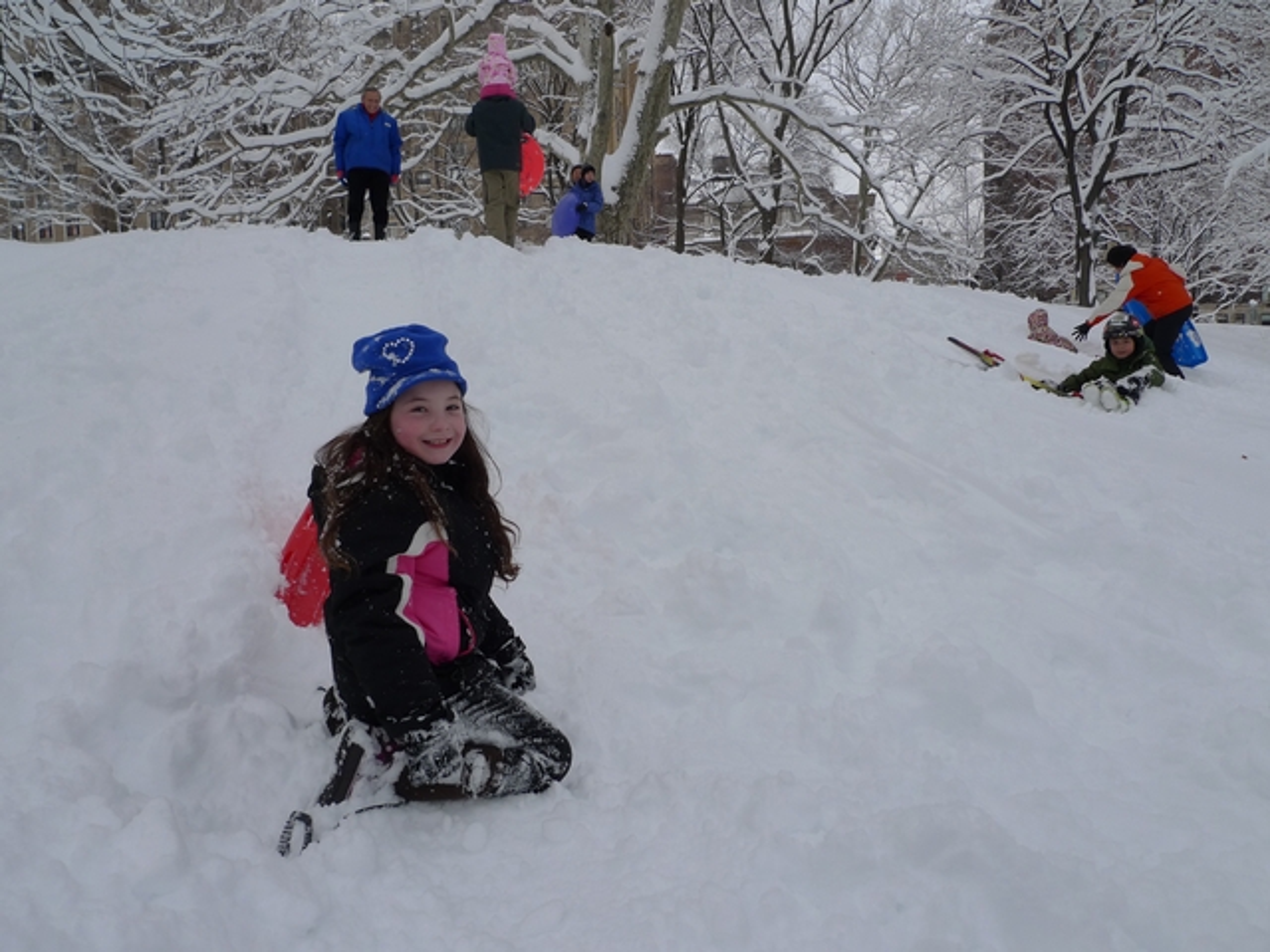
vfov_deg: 53.1
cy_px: 476
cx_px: 635
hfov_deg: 67.3
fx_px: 954
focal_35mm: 26
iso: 80
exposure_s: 1/400
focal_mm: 5.4
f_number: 3.5
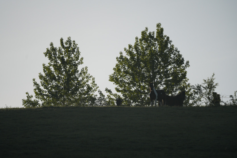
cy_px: 79
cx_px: 118
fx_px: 3291
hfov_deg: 4.1
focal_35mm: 500
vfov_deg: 2.7
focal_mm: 500
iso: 800
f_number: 5.6
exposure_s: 1/6400
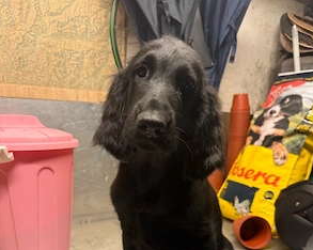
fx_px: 296
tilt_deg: -14.2
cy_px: 204
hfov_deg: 55.7
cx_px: 158
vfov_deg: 43.4
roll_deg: -2.5
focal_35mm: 32
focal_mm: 6.76
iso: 200
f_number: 1.78
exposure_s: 1/50
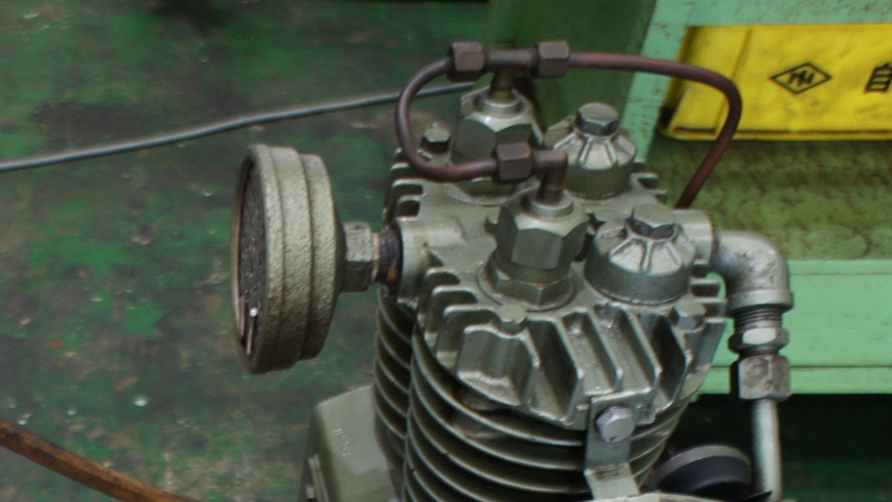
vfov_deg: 17.4
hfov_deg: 31.8
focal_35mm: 63
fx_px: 1490
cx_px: 92
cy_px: 731
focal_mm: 16
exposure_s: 1/30
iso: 320
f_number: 2.8
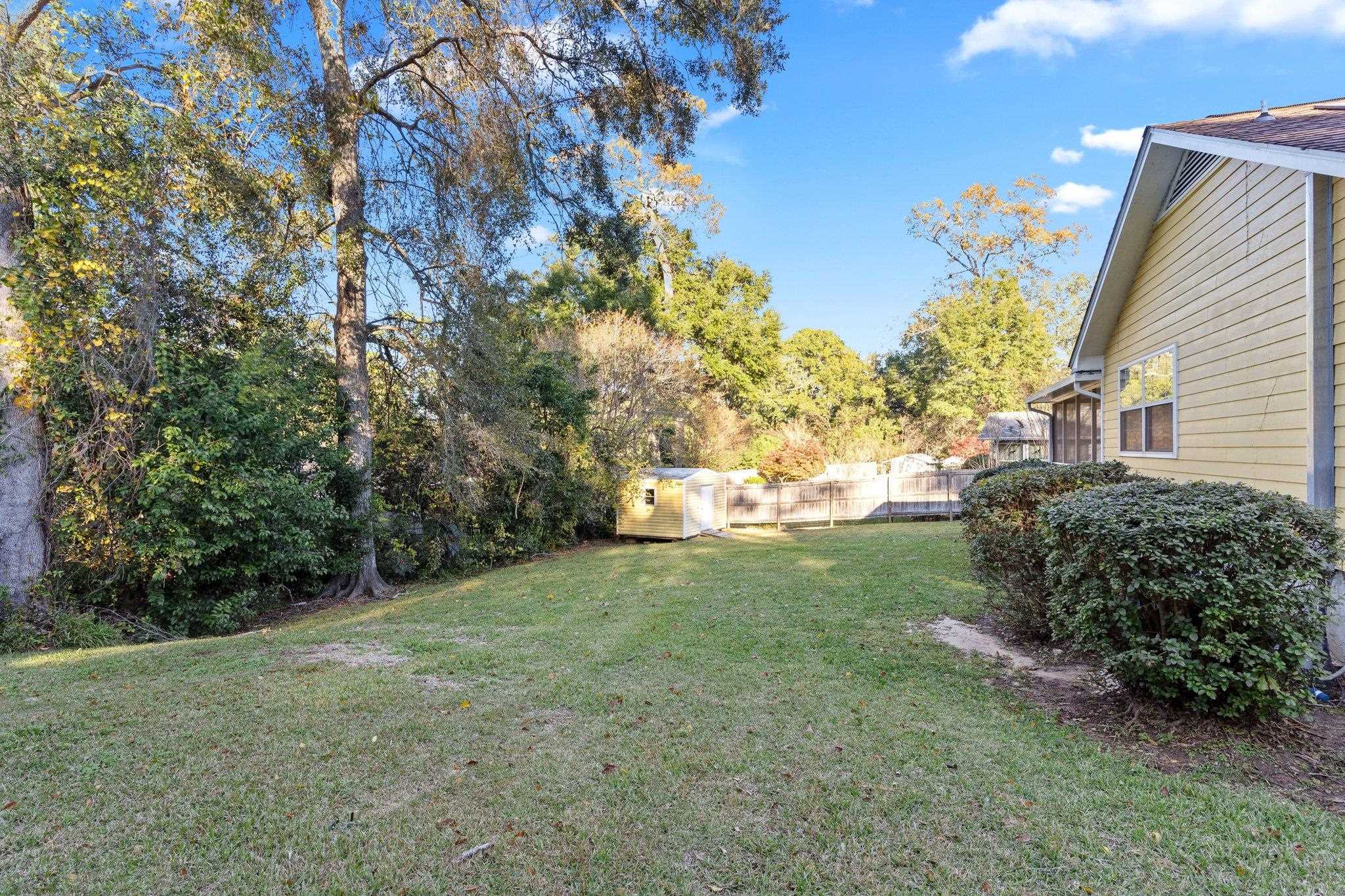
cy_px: 448
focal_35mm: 17
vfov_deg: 70.4
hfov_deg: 93.3
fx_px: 635
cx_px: 672
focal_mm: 17
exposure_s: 1/4
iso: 100
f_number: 9
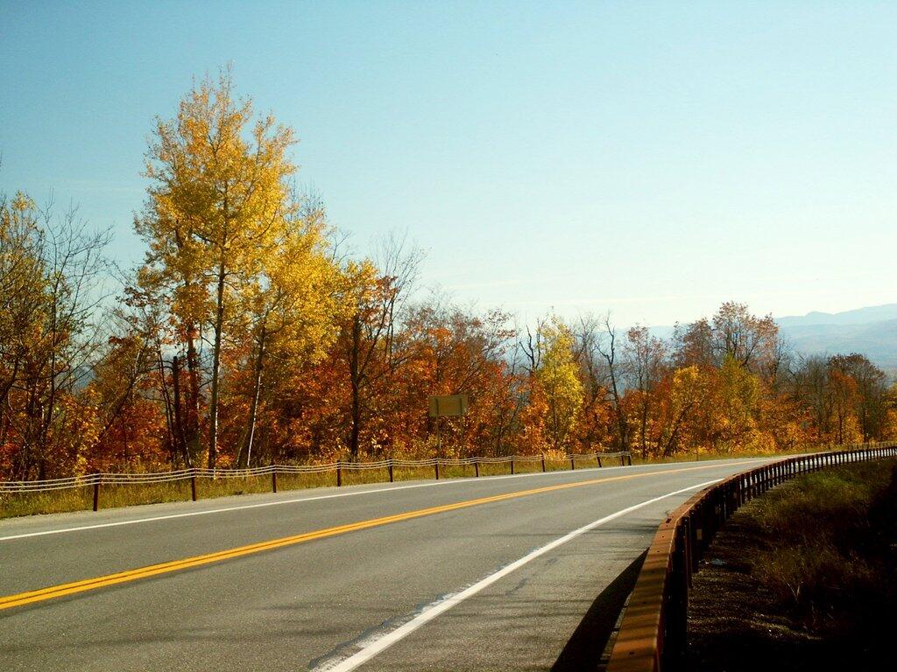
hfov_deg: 31.2
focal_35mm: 62
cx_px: 448
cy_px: 336
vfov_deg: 23.7
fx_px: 1607
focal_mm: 12.81
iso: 64
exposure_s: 1/90
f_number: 8
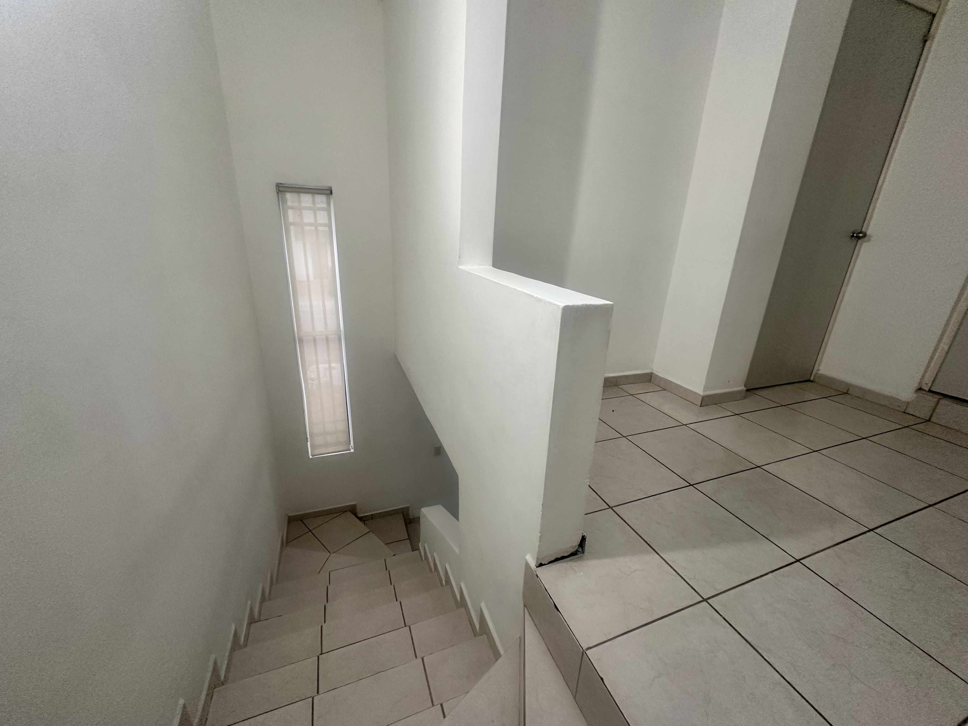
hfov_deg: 102.1
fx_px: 391
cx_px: 484
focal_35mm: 14
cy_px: 363
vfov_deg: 85.7
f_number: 2.2
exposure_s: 1/60
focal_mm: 2.22
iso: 200
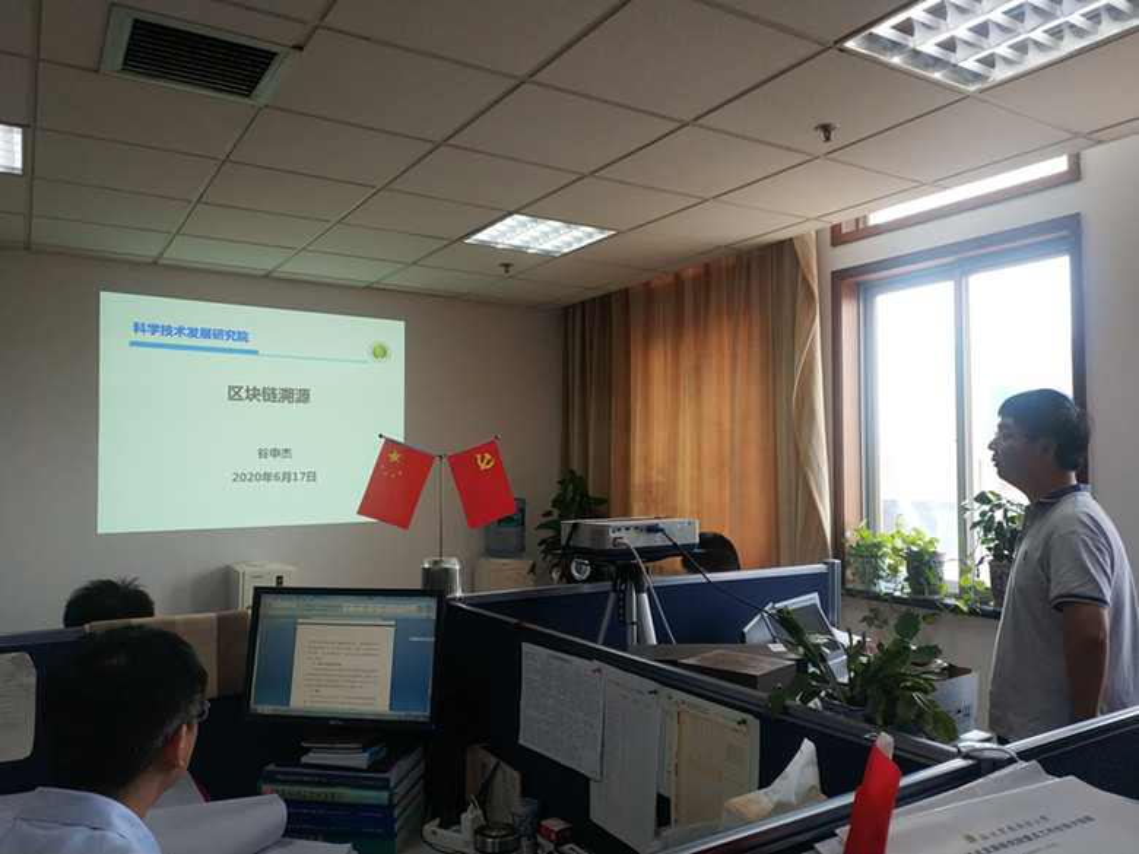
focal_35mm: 32
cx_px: 570
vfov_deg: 44.2
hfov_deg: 56.8
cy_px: 427
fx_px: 1053
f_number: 2
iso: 213
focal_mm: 4.5
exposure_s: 1/100
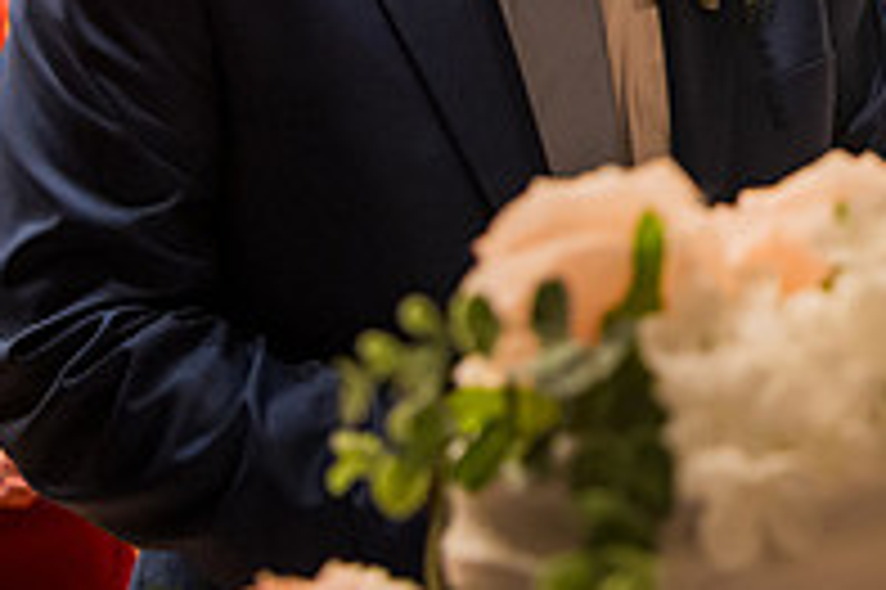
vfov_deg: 17.4
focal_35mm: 73
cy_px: -189
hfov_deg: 25.9
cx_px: 940
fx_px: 1795
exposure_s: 1/60
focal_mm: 24
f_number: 2.8
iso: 4000
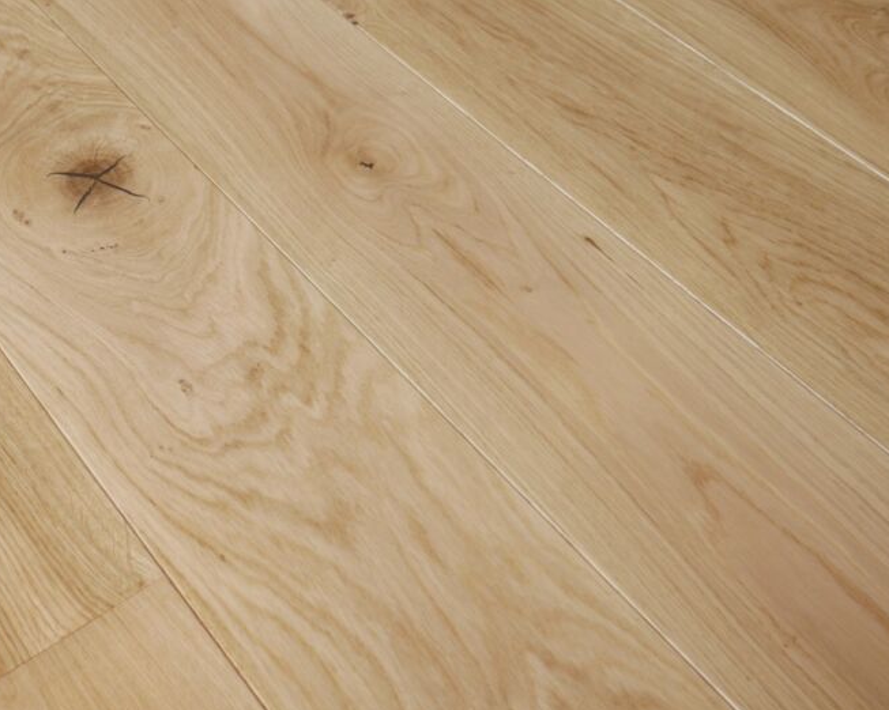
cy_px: 304
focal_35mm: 49
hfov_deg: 37.9
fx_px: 1289
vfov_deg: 30.8
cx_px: 355
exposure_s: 1/80
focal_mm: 16
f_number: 3.6
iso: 200
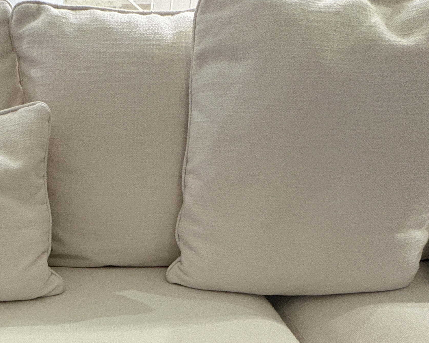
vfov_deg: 37.5
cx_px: 86
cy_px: 375
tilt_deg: -44.0
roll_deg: +1.5
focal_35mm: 33
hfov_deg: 50.9
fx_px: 419
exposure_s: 1/50
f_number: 2.2
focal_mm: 2.22
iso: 500
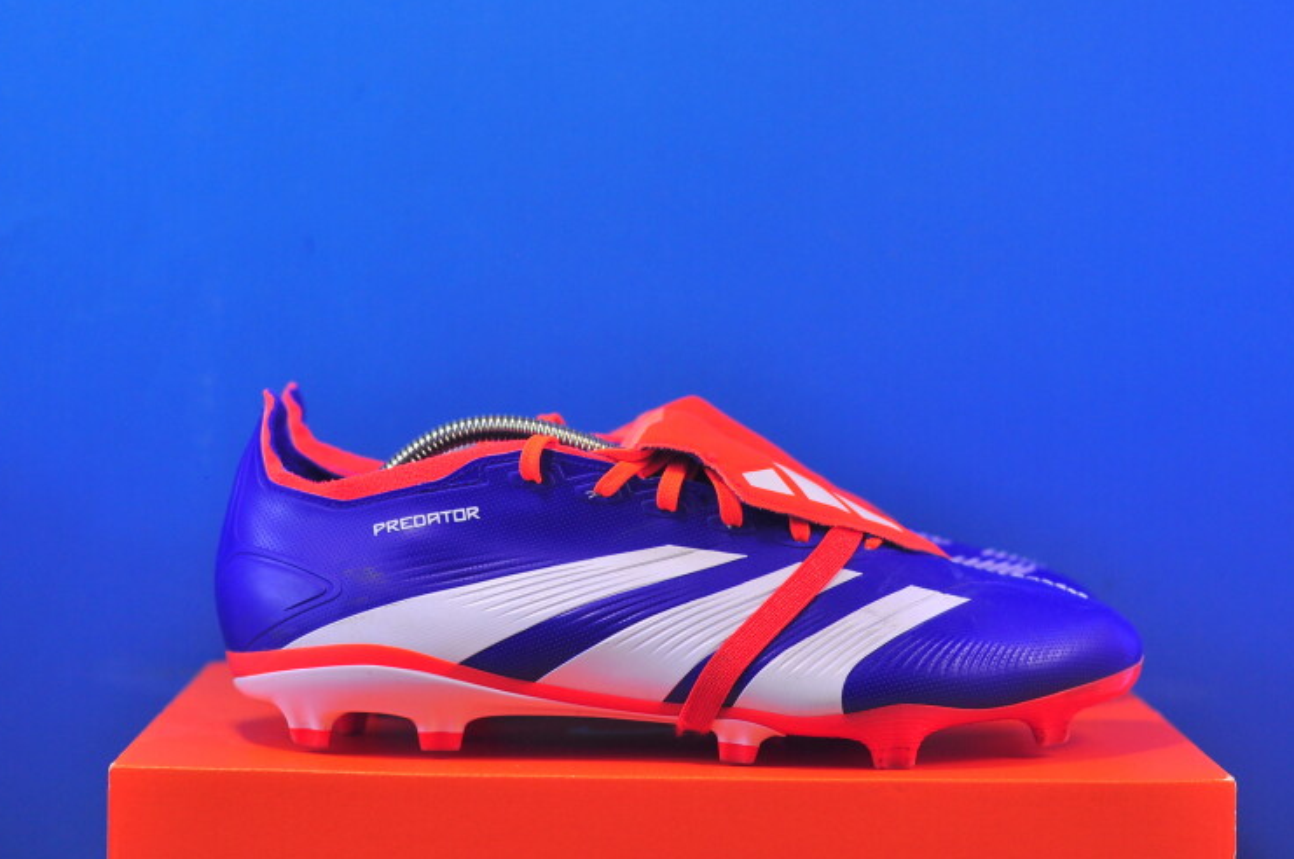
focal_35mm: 81
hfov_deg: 25.1
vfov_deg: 16.8
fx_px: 2908
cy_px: 404
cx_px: 672
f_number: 2.5
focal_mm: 50
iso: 250
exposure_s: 1/320
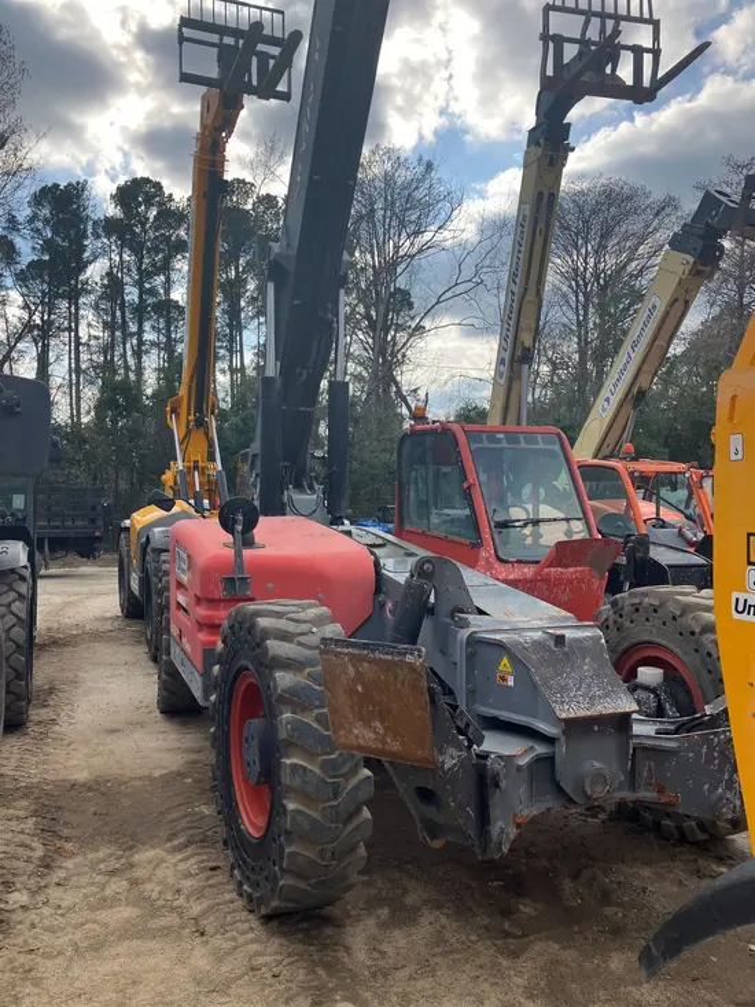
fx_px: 814
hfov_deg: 49.8
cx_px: 378
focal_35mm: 28
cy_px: 504
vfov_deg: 63.4
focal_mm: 3.99
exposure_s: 1/1279
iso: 32
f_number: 1.8
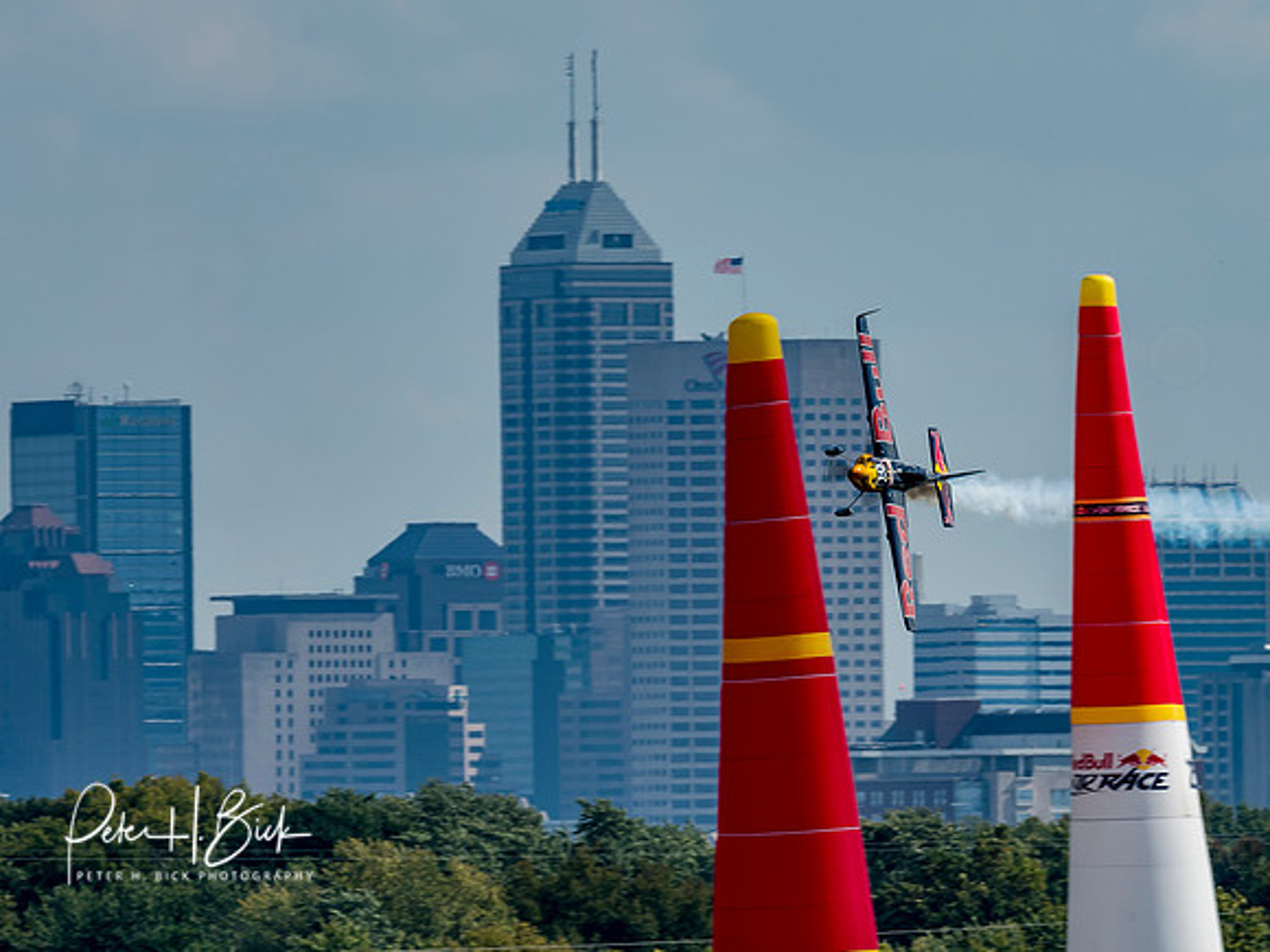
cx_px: 726
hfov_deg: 2.5
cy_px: 476
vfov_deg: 1.9
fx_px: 28669
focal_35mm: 781
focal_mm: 300
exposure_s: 1/400
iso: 200
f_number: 8
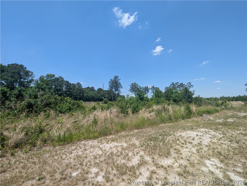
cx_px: 124
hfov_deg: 106.1
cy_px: 93
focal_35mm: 13
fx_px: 93
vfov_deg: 90.0
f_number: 2.2
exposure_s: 1/1261
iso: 47
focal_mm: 1.95
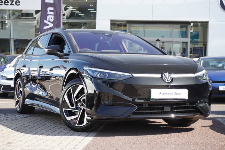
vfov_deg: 18.2
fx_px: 468
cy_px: 75
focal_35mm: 75
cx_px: 112
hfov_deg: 27.0
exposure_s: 1/80
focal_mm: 50
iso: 125
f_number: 5.6
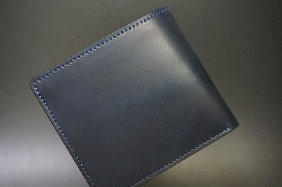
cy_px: 94
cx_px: 141
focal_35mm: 50
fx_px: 387
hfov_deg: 40.0
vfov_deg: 27.2
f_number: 5
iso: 3200
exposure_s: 1/80
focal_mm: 33
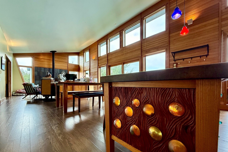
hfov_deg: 100.4
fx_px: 95
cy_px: 85
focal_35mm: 15
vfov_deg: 77.0
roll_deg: +0.2
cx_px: 116
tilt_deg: +0.3
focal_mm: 2.22
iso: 160
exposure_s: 1/120
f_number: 2.2
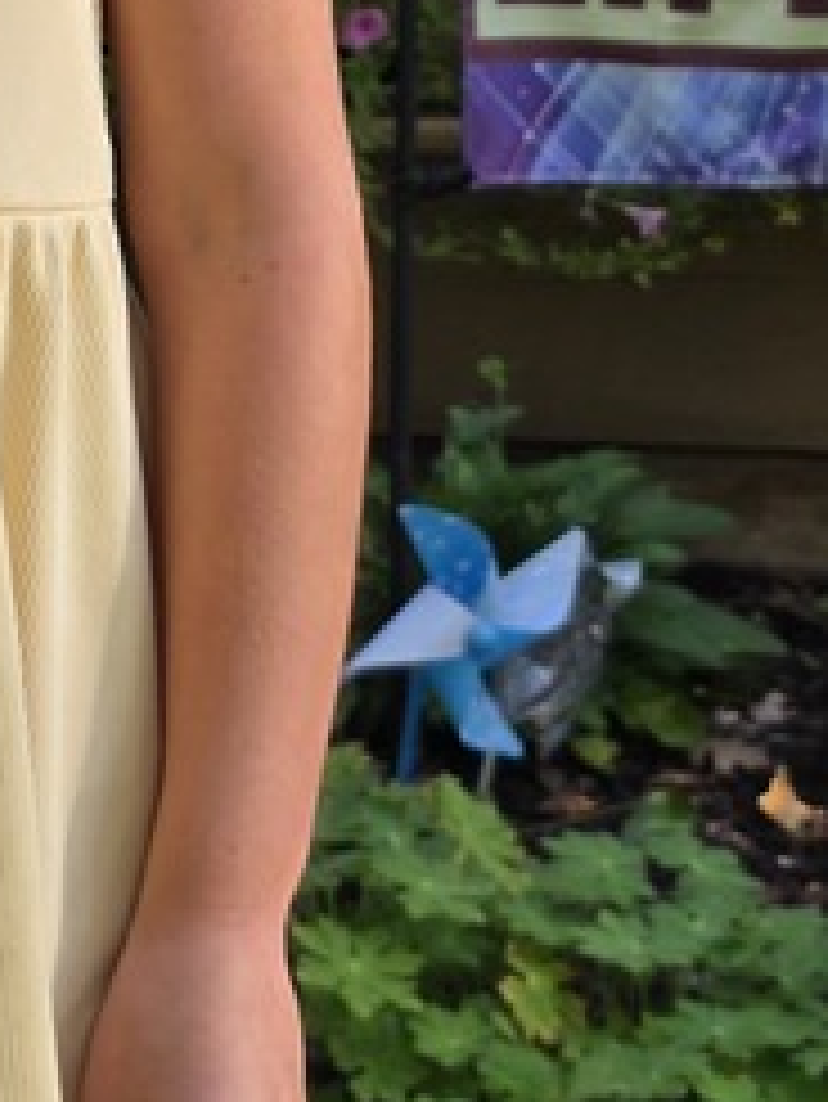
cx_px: 220
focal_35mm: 96
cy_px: 40
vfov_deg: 19.9
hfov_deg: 15.4
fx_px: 3059
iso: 32
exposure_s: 1/359
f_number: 1.7
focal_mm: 6.3
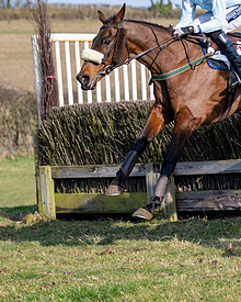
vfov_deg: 8.2
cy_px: 93
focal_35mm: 236
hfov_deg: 6.5
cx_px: 346
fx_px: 2104
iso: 160
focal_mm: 83
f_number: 4
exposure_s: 1/2000
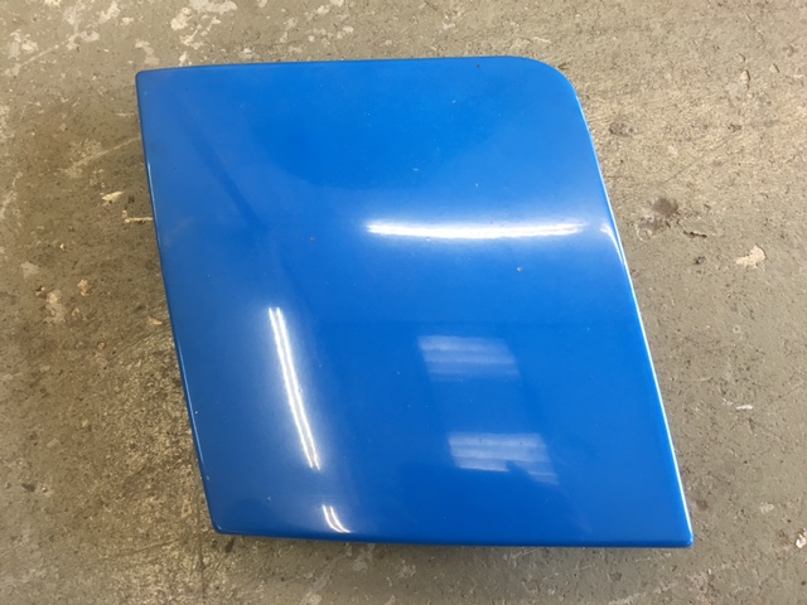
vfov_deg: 48.2
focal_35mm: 29
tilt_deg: -70.1
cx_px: 404
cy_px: 302
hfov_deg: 61.7
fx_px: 676
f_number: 2.2
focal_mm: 4.15
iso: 100
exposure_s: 1/33
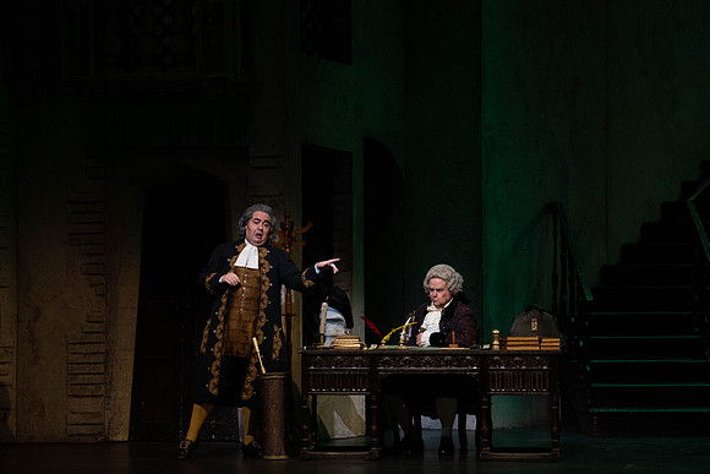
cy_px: 237
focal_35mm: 144
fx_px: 2841
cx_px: 355
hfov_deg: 14.2
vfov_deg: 9.5
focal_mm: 144
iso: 3200
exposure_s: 1/250
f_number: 9
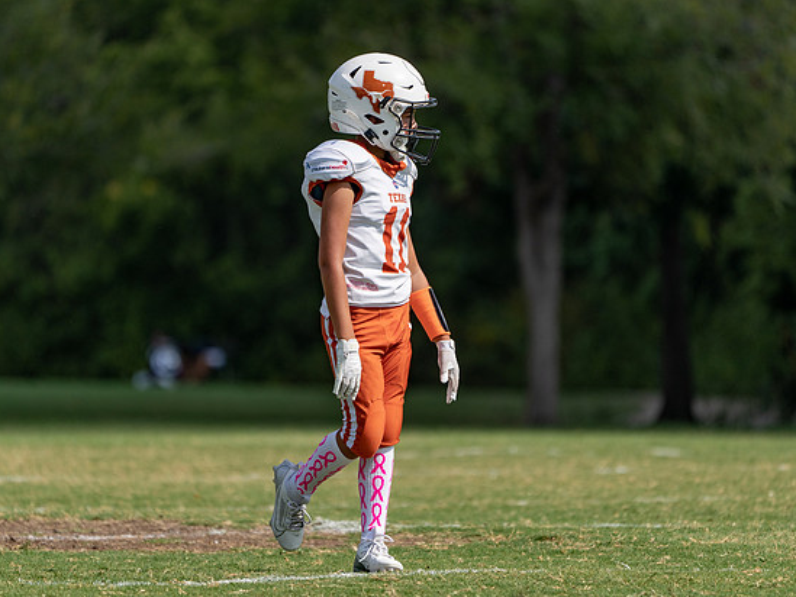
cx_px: 405
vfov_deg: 3.4
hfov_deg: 4.6
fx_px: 10005
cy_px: 298
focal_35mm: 435
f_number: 5.6
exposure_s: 1/1600
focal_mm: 400
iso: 200
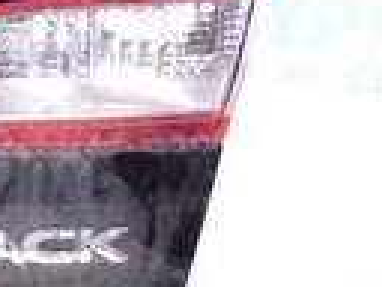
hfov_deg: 6.2
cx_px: -660
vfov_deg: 4.9
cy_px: -268
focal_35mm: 299
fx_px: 3300
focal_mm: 26
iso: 1600
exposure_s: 1/125
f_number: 8
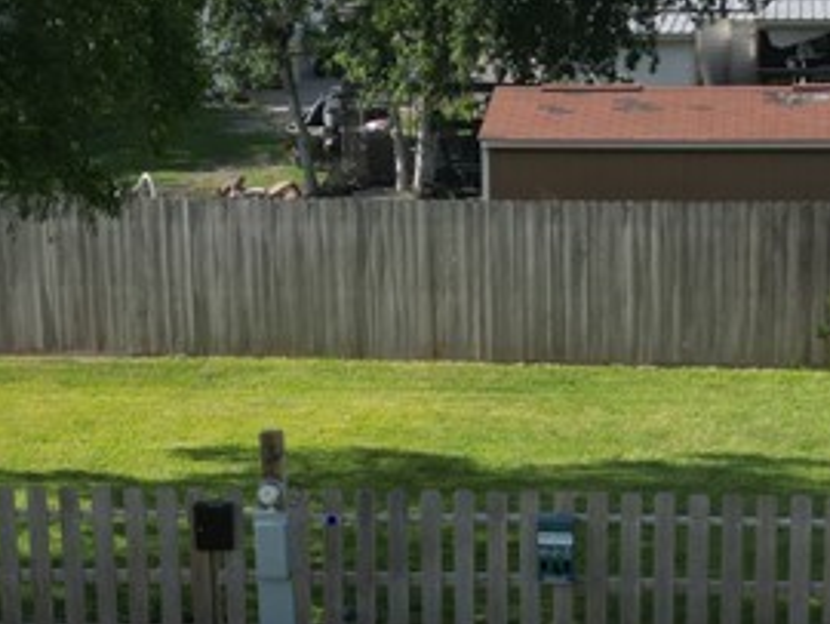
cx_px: 535
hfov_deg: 21.5
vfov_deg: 16.2
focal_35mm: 91
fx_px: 2184
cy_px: 483
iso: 130
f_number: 1.7
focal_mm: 6.72
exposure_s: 1/3000
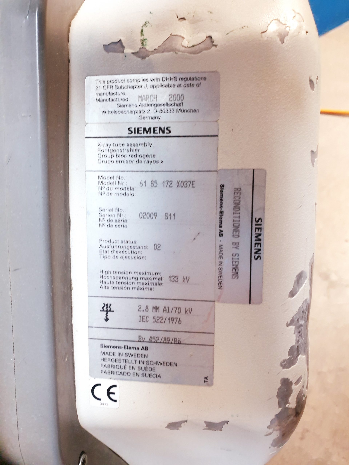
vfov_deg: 67.3
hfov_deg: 53.1
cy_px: 232
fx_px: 350
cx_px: 174
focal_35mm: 26
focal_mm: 4.3
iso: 320
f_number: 2.4
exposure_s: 1/33
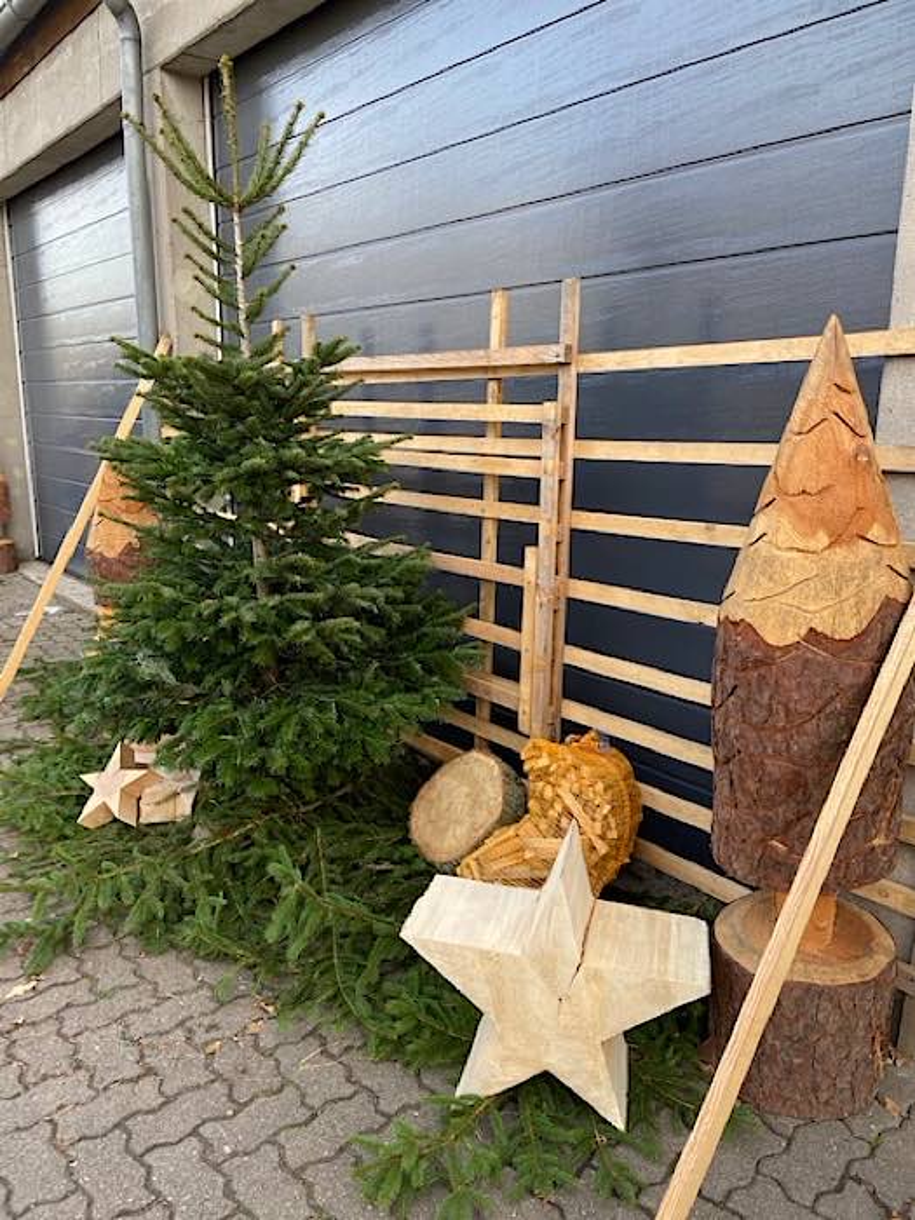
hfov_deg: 53.1
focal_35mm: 26
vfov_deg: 67.3
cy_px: 610
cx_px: 458
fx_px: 916
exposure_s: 1/122
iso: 50
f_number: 1.8
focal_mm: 4.25
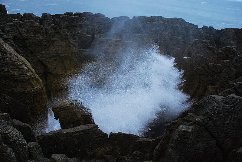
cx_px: 121
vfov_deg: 48.1
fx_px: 182
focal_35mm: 27
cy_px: 81
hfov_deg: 67.3
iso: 400
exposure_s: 1/500
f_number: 5.6
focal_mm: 18
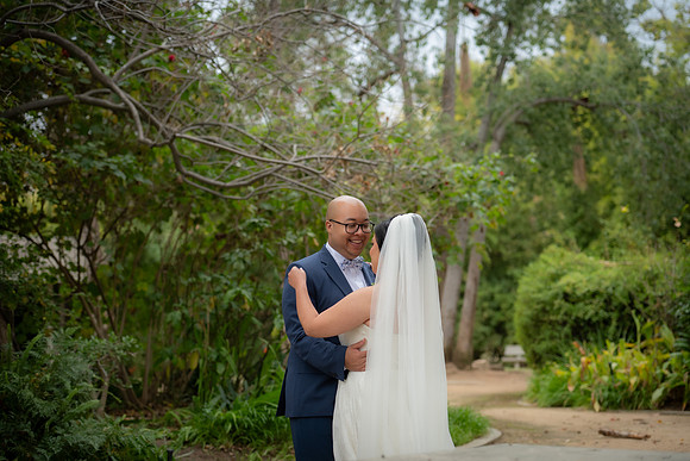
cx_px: 345
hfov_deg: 28.8
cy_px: 230
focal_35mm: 70
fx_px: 1342
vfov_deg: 19.5
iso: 640
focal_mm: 70
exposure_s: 1/320
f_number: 2.8
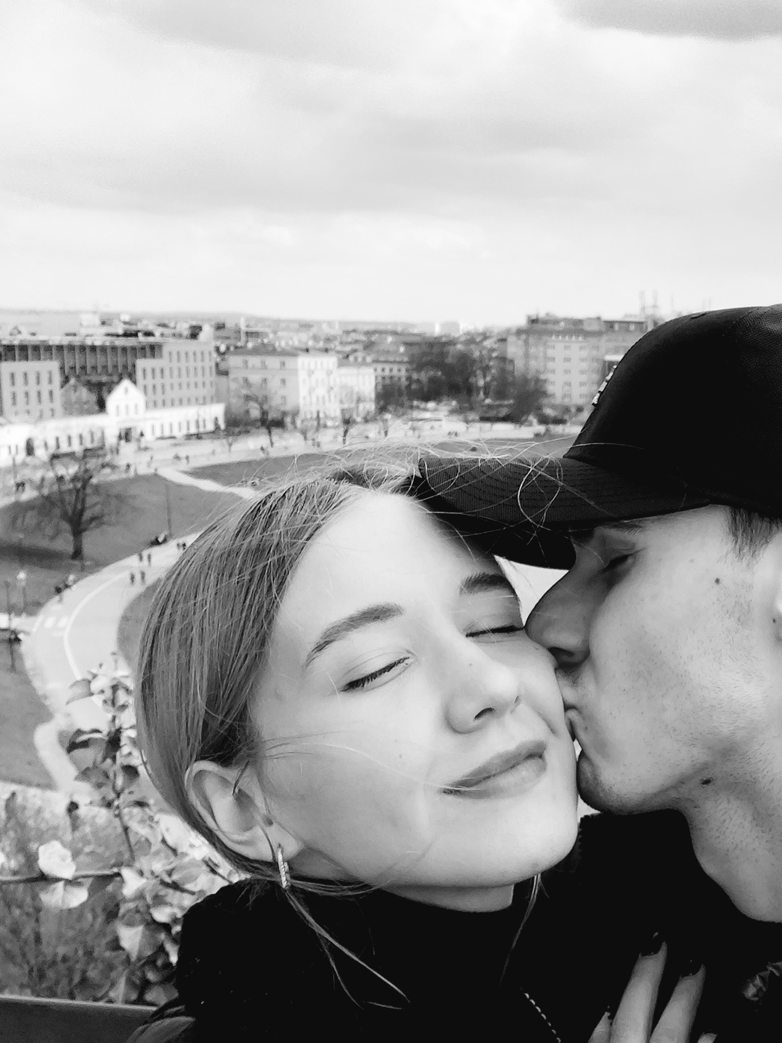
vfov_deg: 41.0
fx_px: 1386
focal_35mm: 46
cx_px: 703
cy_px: 643
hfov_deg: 30.2
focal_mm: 3.75
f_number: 2.2
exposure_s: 1/345
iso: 40
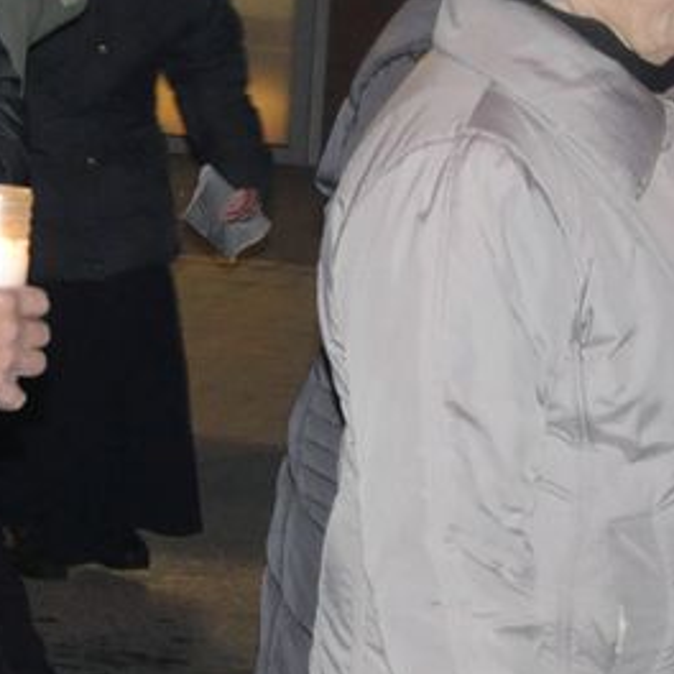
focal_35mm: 184
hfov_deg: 9.4
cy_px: 244
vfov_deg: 9.5
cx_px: 46
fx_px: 4061
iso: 2000
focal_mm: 45
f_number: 5
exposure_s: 1/60
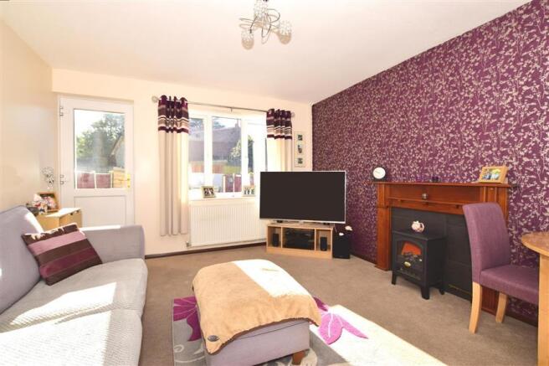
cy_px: 183
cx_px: 274
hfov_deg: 100.4
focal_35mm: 15
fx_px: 229
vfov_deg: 77.3
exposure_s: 1/200
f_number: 7.1
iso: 200
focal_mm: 10
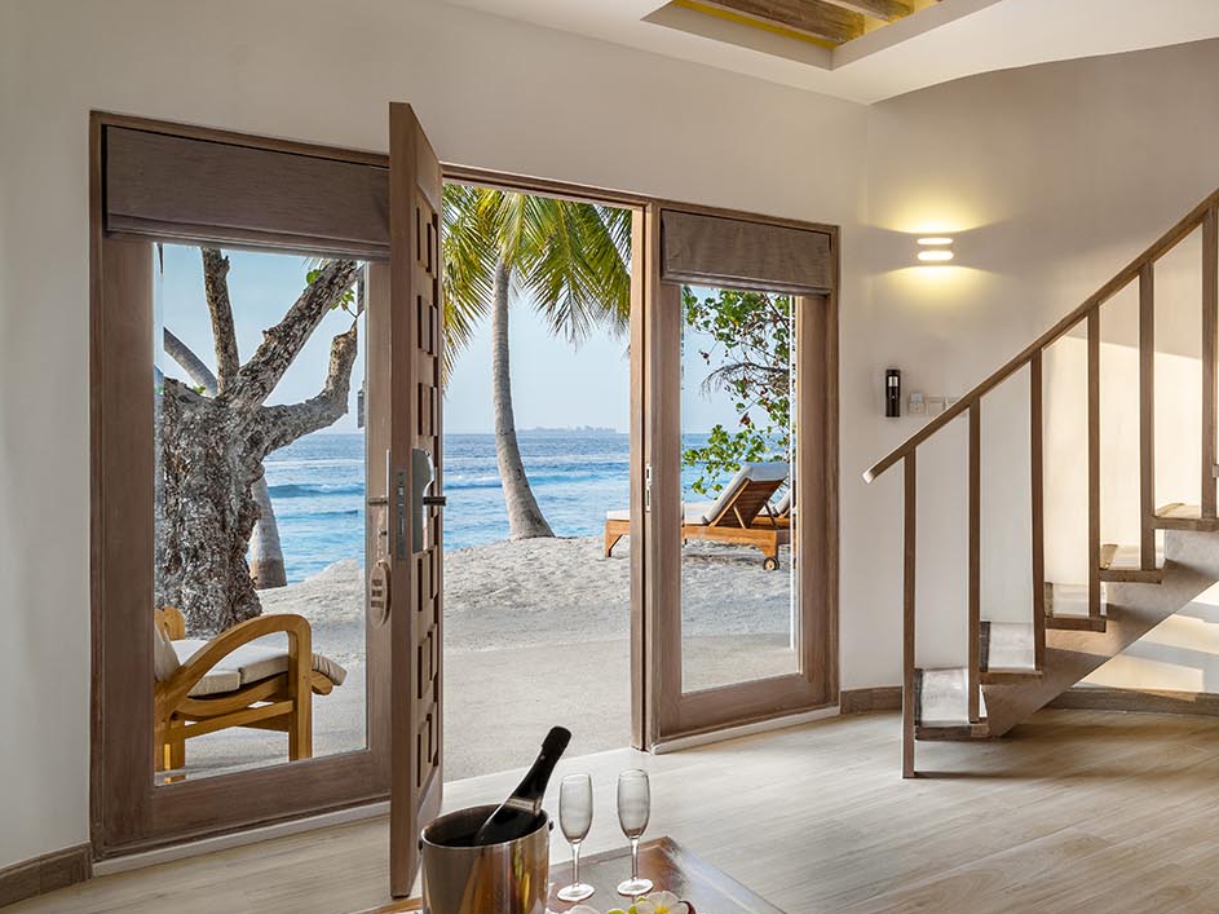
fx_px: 1092
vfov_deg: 45.4
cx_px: 1012
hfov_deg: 53.6
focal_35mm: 31
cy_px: 431
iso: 125
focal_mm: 19
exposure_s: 1/80
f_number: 8
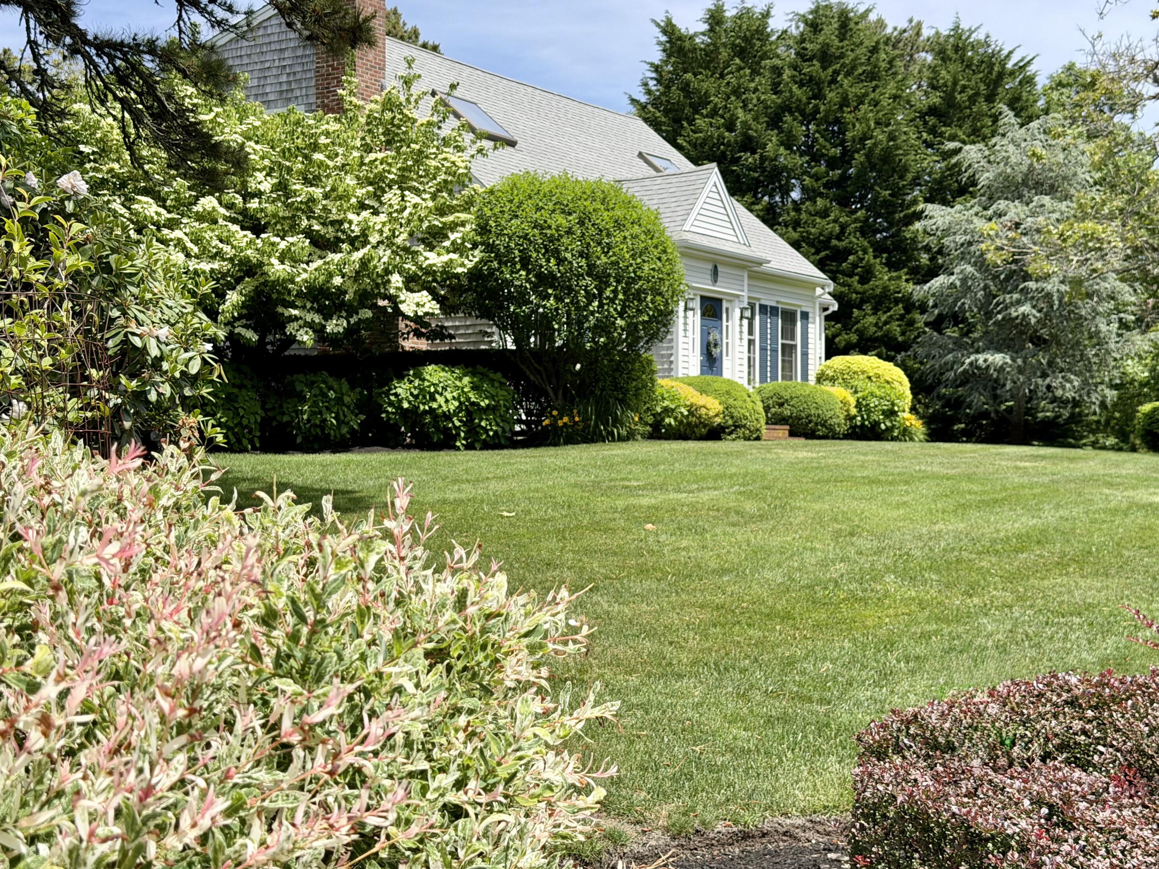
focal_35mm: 49
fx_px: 1641
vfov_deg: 29.7
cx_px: 568
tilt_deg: +0.8
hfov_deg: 38.9
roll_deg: +0.0
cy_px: 431
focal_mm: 6.76
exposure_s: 1/3534
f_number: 1.78
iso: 64
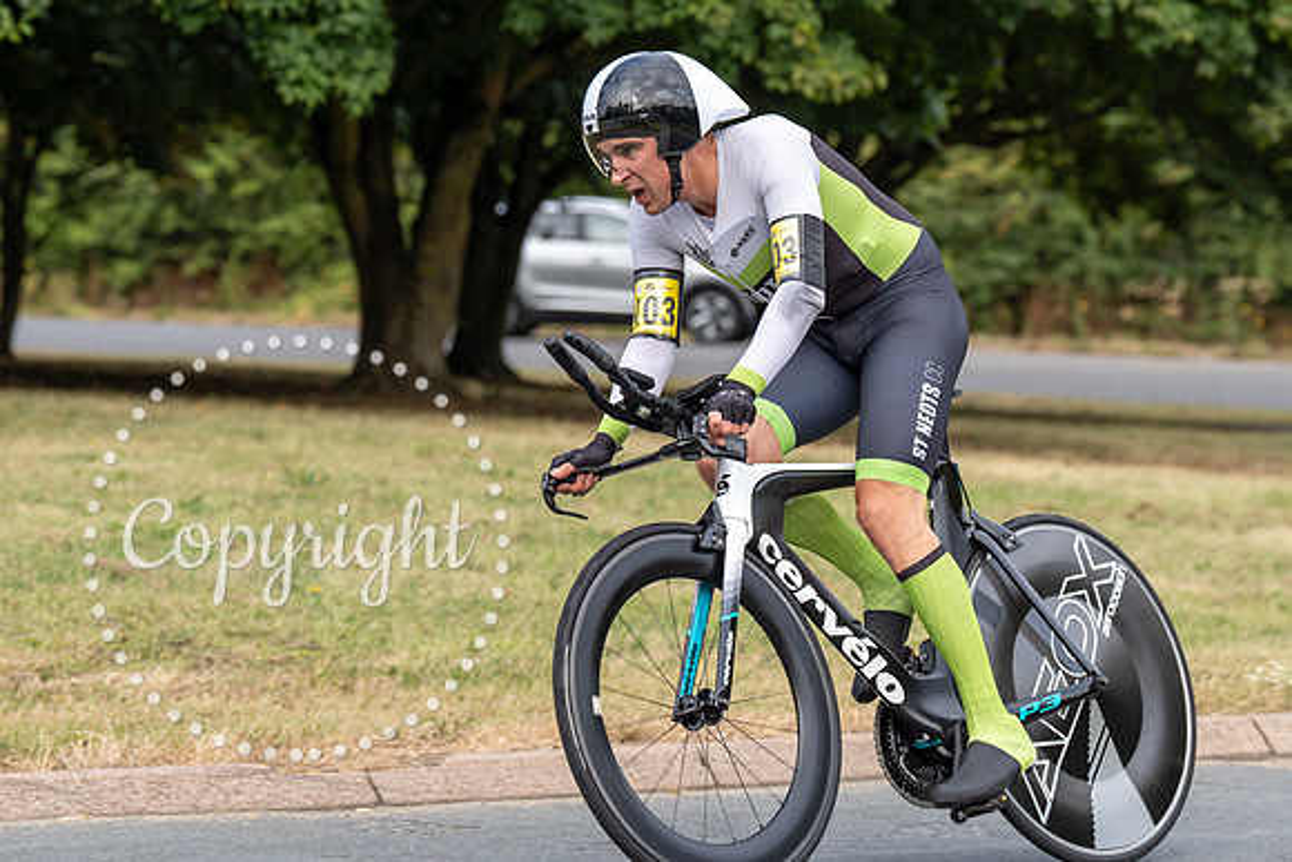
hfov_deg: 13.1
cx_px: 609
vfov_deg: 8.7
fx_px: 5628
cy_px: 224
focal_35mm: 157
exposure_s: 1/1000
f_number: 4
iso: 400
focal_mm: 106
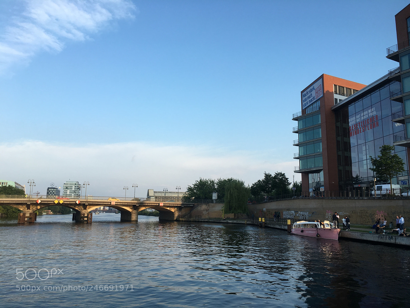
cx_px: 205
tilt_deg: +9.6
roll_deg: -0.6
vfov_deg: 48.2
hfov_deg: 61.7
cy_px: 154
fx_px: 343
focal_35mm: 29
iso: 25
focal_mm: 4.15
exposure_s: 1/754
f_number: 2.2
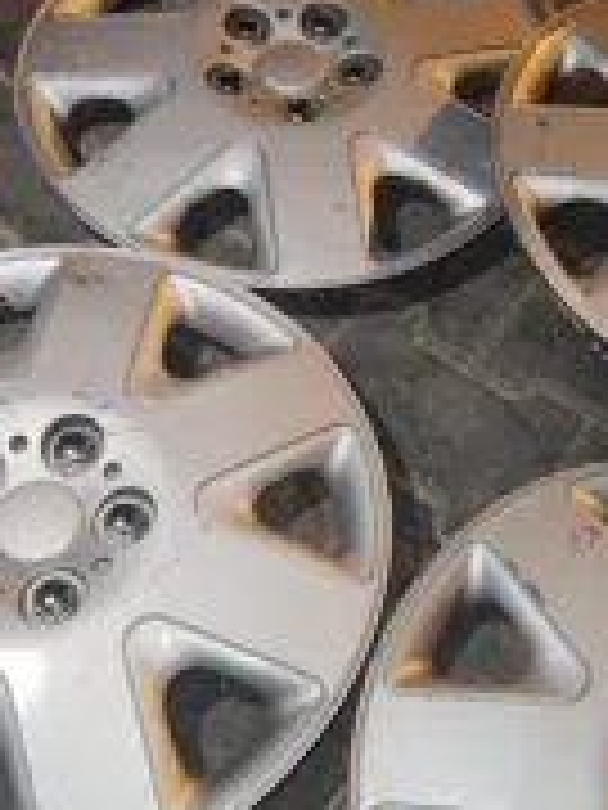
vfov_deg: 37.5
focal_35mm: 51
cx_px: 387
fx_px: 1194
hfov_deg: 28.4
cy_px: 378
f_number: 1.8
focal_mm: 5.4
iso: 125
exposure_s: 1/10
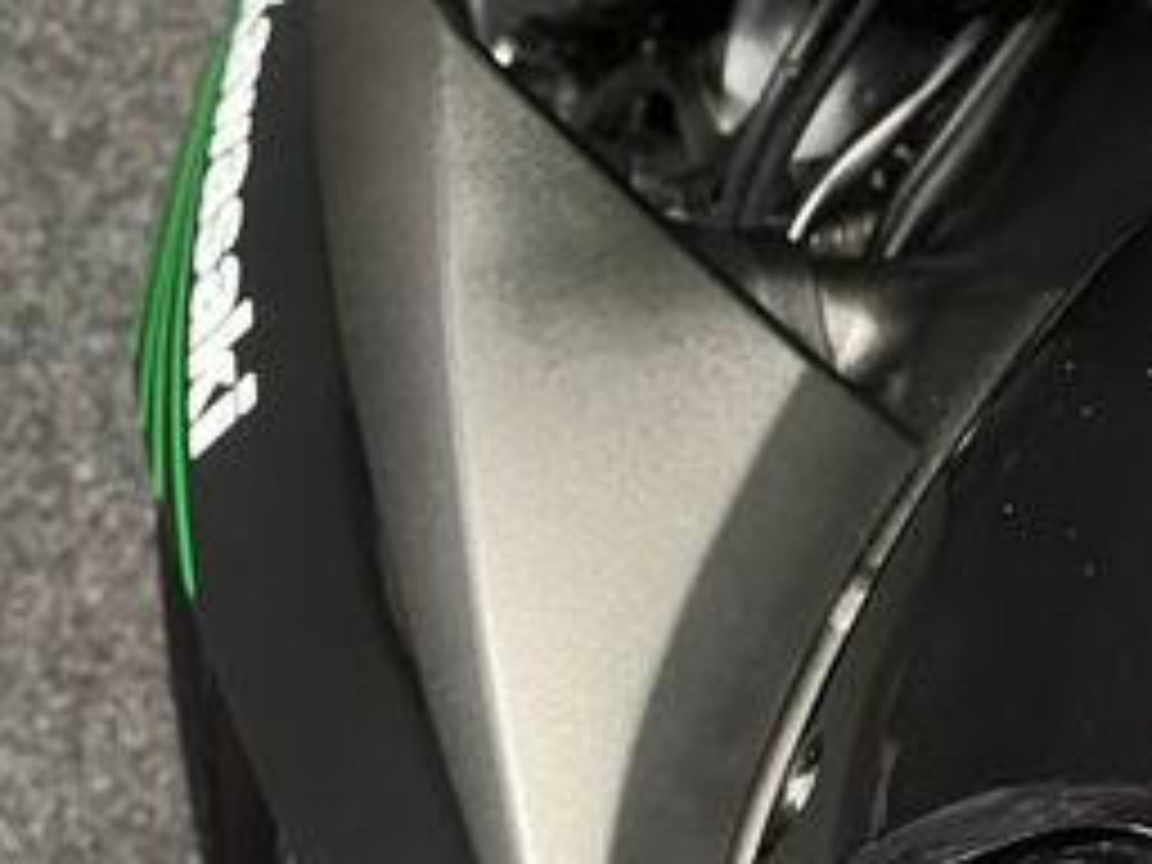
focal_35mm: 65
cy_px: -144
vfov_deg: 21.2
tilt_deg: -56.6
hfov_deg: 29.1
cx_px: 212
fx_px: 2163
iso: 500
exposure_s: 1/33
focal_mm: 5.1
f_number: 1.6
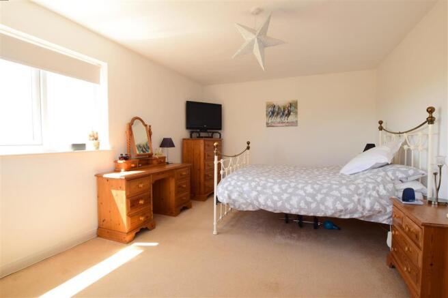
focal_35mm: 16
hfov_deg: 95.0
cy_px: 149
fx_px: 205
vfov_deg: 72.0
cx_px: 224
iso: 400
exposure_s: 1/60
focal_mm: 11
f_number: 8
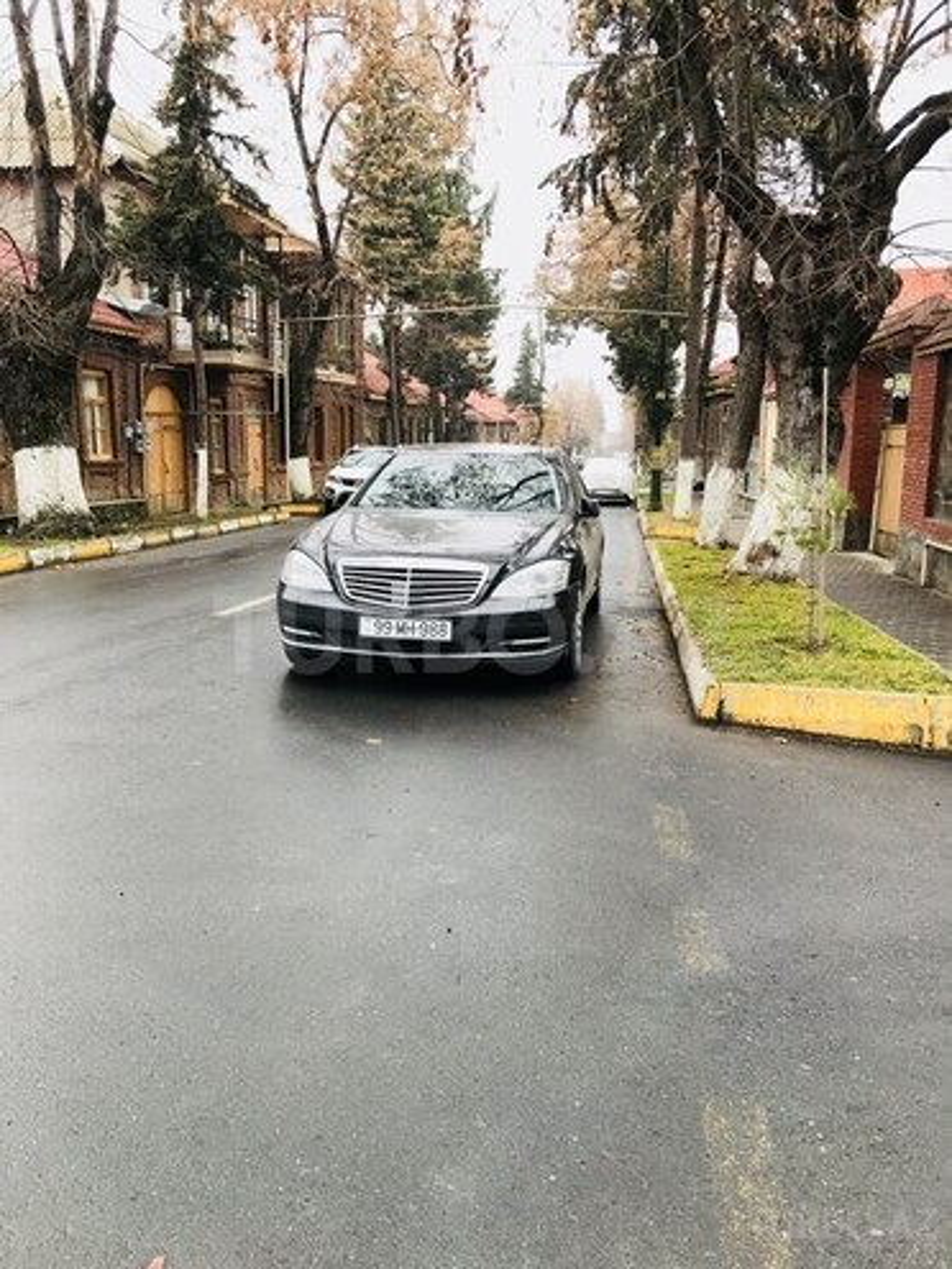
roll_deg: -1.1
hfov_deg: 49.7
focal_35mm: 28
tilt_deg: -11.2
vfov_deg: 63.4
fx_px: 1027
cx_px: 476
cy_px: 634
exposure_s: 1/100
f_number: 1.8
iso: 25
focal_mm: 3.99
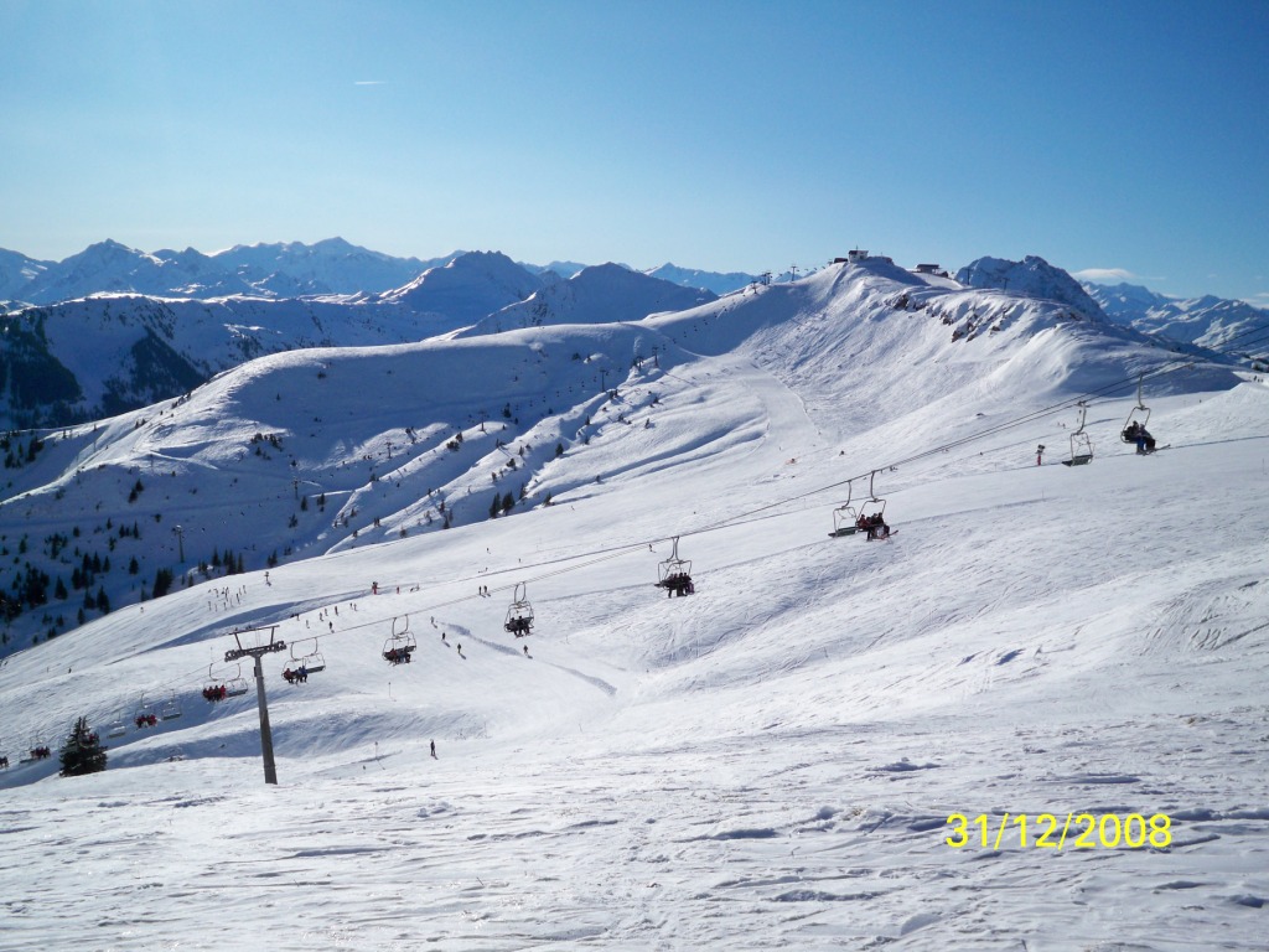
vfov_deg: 40.7
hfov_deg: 52.6
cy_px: 476
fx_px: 1283
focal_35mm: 35
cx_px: 634
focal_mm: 6.3
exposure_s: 1/1600
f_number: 4.7
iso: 125
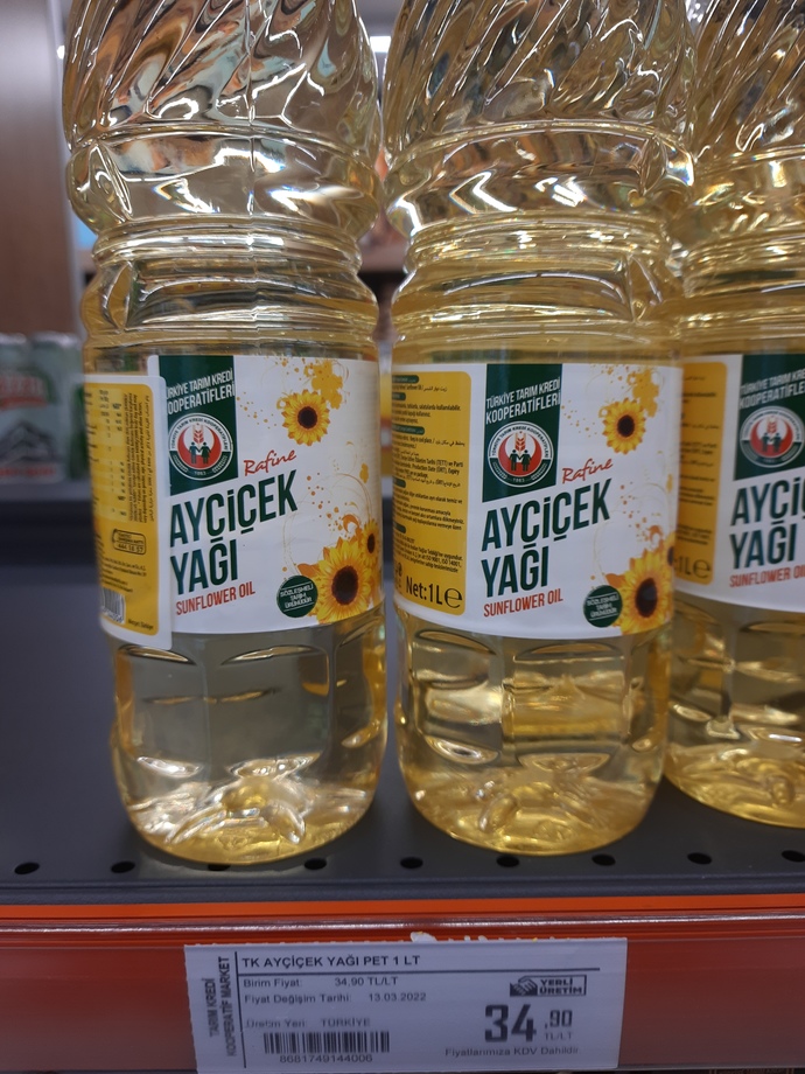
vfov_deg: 71.6
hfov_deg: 56.8
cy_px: 537
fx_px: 744
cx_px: 402
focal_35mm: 24
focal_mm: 5.23
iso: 50
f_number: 1.8
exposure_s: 1/50
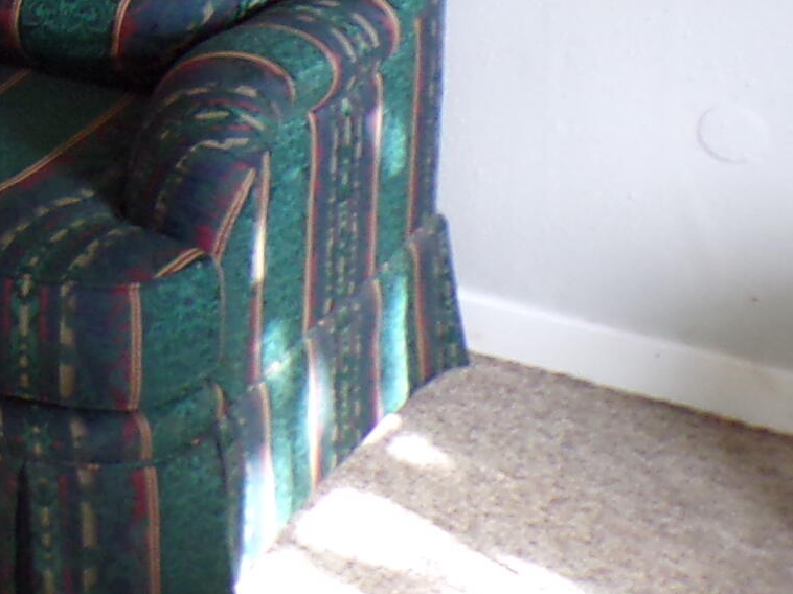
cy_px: -381
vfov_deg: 14.2
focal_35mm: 95
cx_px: -650
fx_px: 2176
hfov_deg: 16.9
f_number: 3
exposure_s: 1/34
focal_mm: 4.3
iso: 180
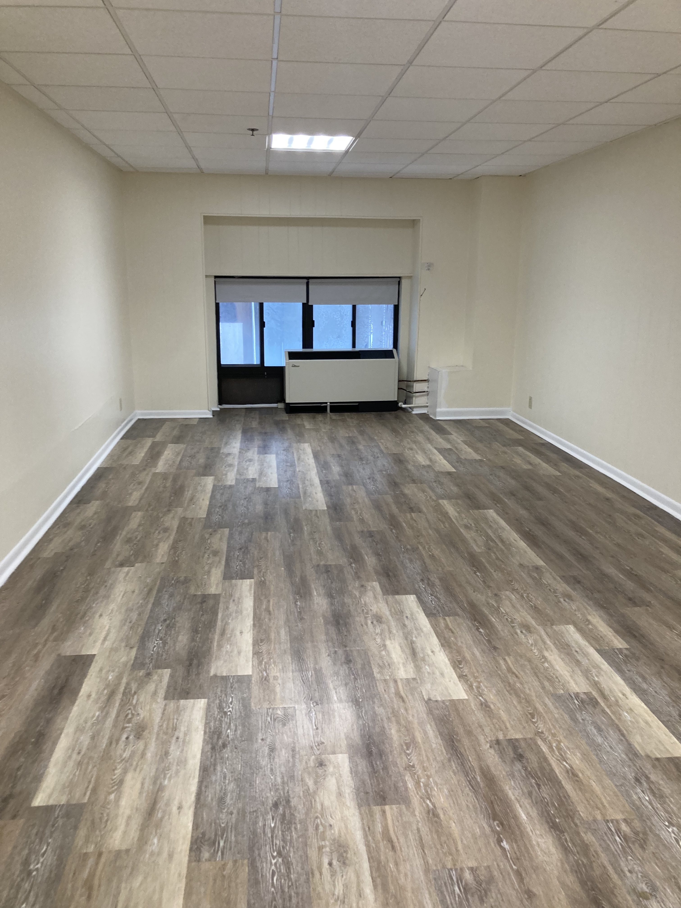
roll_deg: -1.2
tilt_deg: -11.8
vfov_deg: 63.4
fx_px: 734
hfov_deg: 49.7
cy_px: 454
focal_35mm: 28
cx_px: 340
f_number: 1.8
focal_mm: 3.99
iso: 100
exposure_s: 1/60
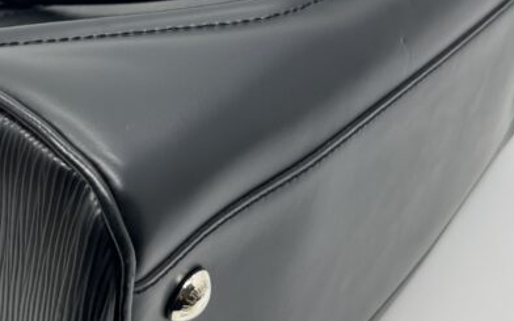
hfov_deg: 28.5
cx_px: 188
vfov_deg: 17.9
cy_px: 56
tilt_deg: -35.5
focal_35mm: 72
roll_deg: -1.6
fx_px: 1009
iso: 32
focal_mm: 5.7
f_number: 1.5
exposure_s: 1/107
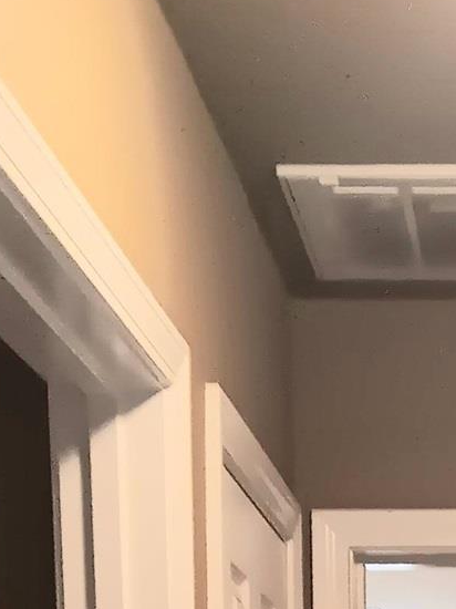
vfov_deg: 14.7
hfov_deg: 13.2
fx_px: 1916
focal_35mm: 109
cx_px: 555
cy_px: 1241
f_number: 1.8
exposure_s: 1/20
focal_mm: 3.98
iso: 200
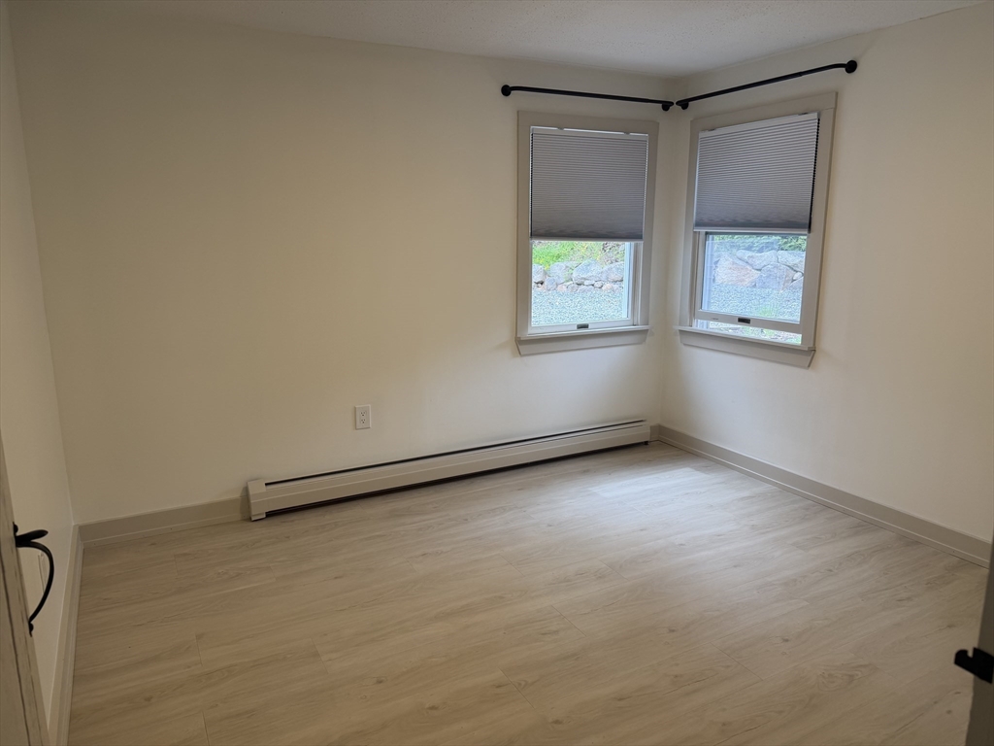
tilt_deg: -11.1
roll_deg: +0.1
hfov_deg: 71.6
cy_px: 373
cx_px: 497
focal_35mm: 24
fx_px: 689
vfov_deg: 56.8
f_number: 1.78
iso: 80
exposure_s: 1/120
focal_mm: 6.76
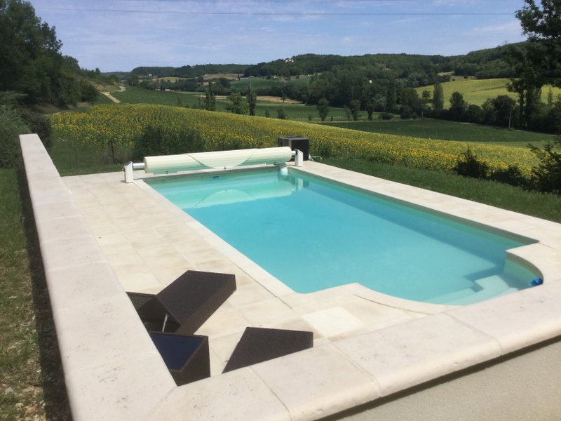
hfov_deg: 58.4
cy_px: 210
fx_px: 502
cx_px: 280
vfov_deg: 45.4
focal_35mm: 31
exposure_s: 1/1812
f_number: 2.4
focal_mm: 3.3
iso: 25
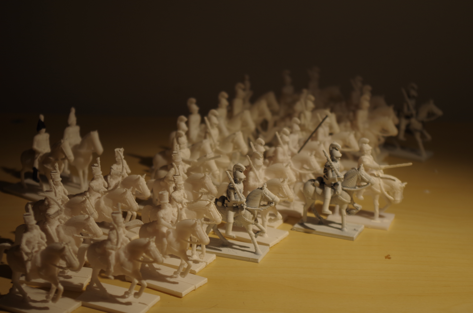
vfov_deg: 16.6
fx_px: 1075
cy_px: 156
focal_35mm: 82
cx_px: 236
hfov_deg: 24.8
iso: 200
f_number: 5.6
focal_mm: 55
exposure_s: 1/50
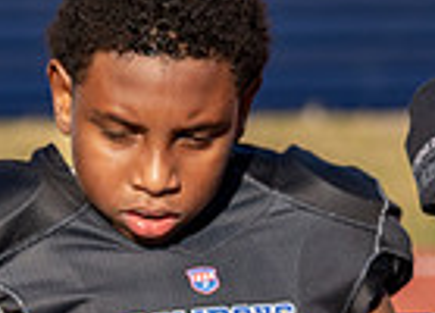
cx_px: -371
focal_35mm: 381
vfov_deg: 3.8
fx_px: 4718
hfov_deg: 5.2
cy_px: 169
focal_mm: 70
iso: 160
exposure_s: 1/3200
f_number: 2.8
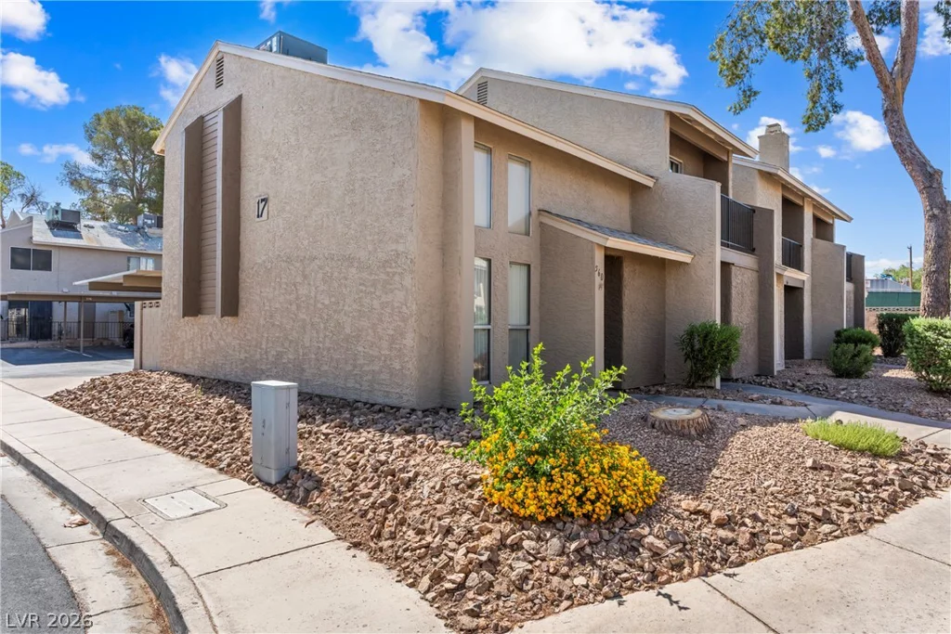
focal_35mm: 22
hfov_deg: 78.6
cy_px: 317
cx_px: 476
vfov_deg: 57.2
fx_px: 581
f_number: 8
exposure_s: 1/640
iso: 400
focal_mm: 22
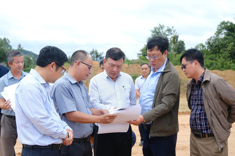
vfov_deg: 26.5
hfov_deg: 38.9
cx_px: 118
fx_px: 333
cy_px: 78
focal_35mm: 51
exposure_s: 1/2500
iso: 1000
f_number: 4
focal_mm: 34.2
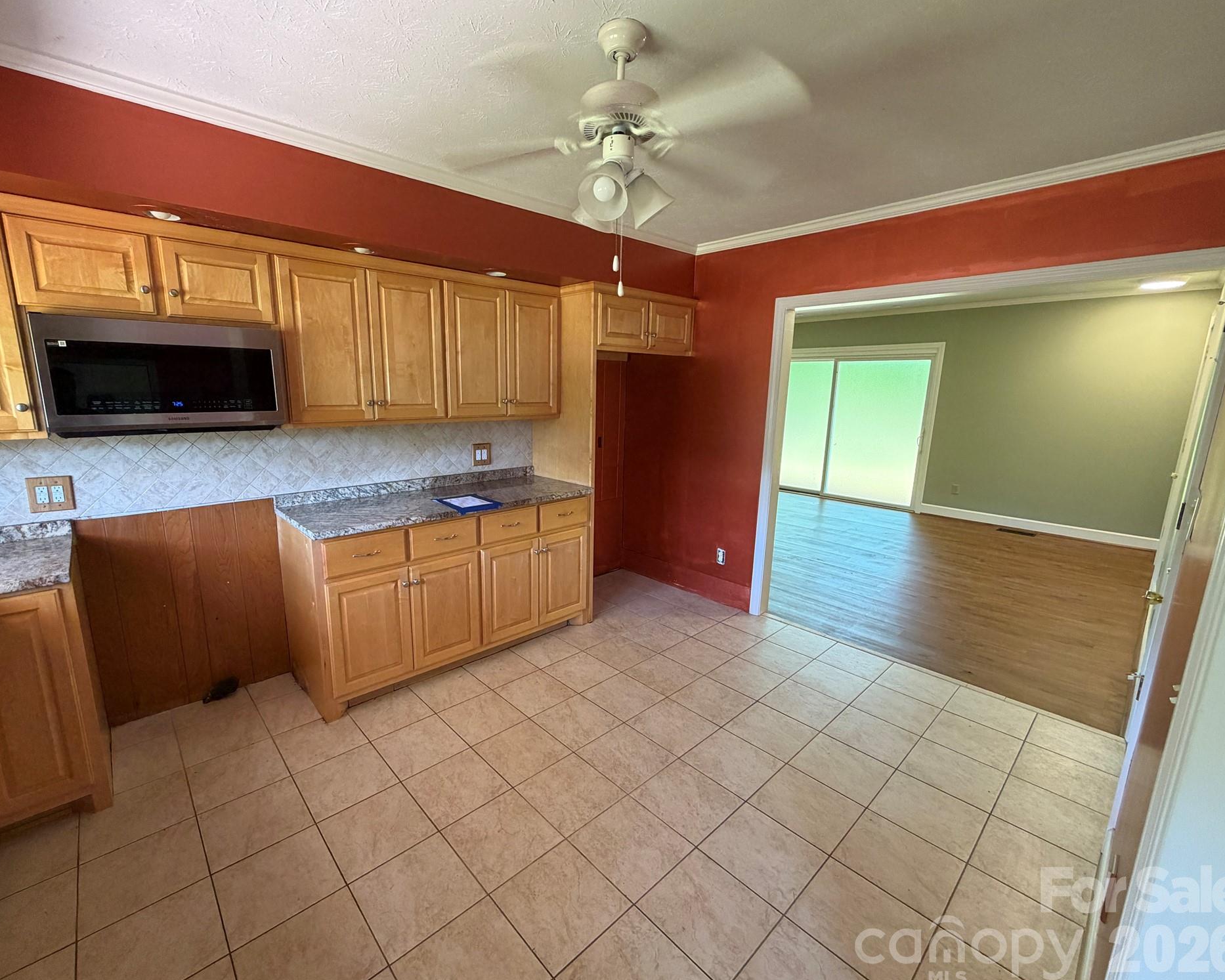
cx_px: 578
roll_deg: -0.3
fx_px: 544
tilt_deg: -11.6
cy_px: 492
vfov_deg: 84.0
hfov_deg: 96.7
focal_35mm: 15
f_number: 2.2
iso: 250
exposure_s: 1/60
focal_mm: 2.22
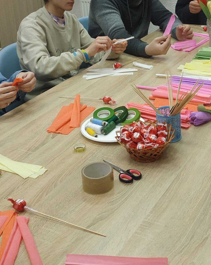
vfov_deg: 34.3
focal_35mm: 54
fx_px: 422
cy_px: 80
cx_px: 132
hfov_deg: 28.0
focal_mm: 3.94
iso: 200
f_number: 1.9
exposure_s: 1/50
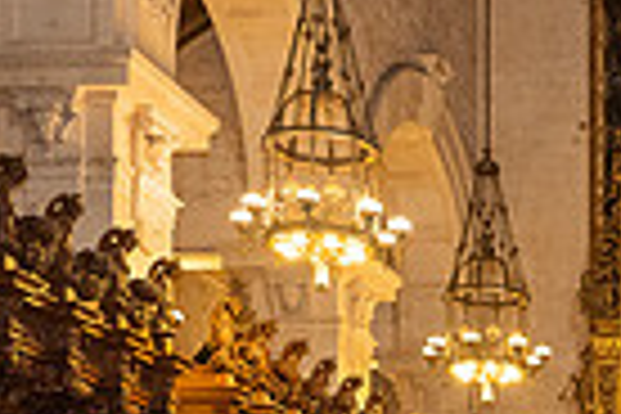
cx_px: 904
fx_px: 1742
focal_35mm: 101
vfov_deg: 12.5
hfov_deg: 18.2
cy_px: 709
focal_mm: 24
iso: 2000
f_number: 3.5
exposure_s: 1/200
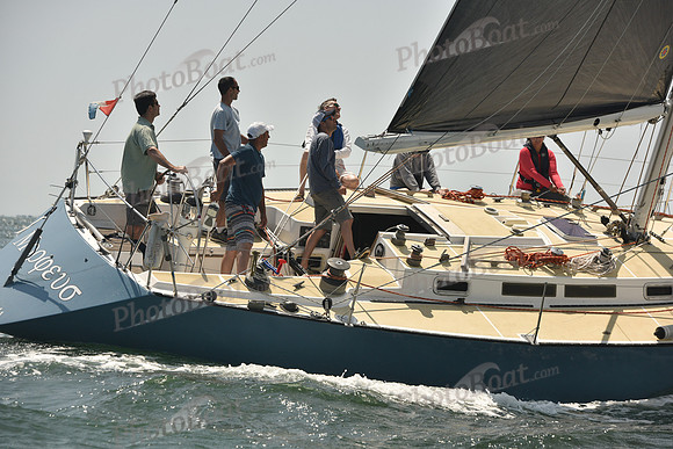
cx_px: 336
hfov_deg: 14.7
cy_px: 224
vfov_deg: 9.8
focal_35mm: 140
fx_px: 2618
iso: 320
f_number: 7.1
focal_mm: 140
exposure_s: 1/1000
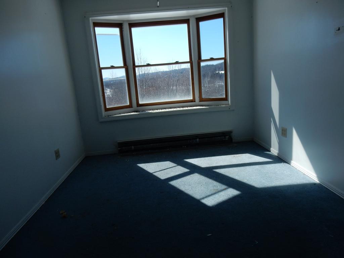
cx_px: 172
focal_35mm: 25
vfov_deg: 54.9
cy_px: 129
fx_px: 248
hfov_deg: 69.4
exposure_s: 1/800
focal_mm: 4.5
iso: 125
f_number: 3.7
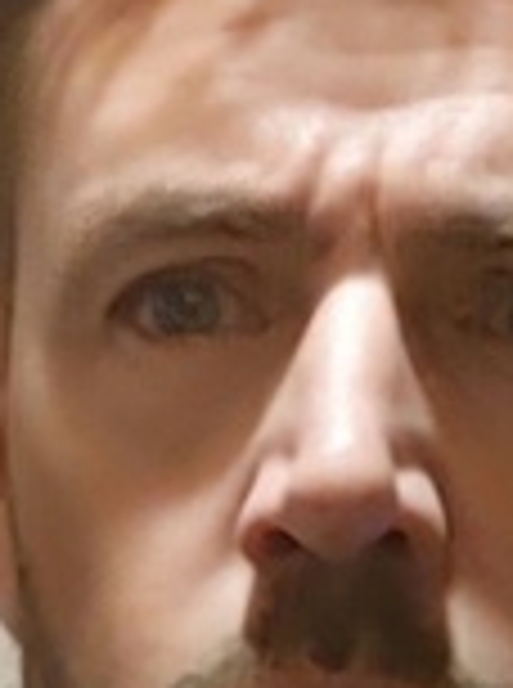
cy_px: 315
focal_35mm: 55
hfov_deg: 26.2
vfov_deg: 35.0
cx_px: 360
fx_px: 1091
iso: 500
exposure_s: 1/50
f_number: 1.8
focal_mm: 5.23
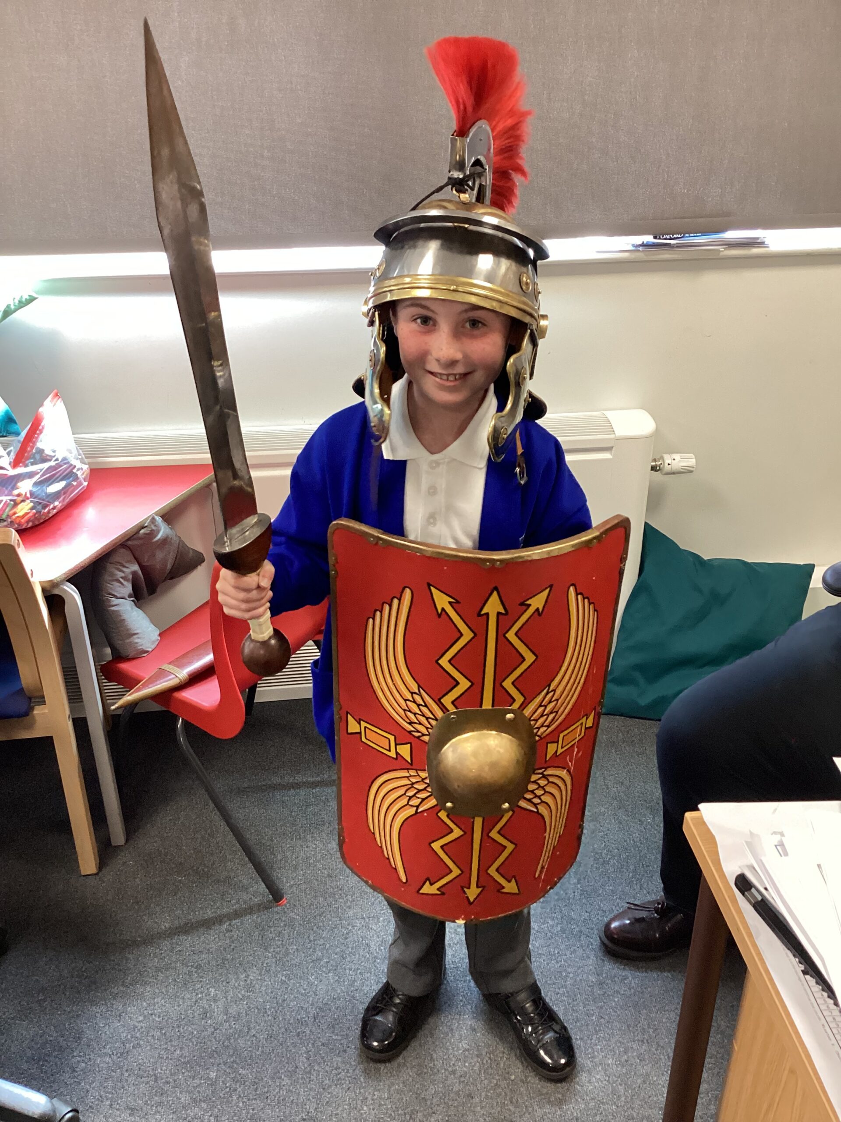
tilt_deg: -28.9
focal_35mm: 31
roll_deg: +0.2
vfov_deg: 58.4
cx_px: 420
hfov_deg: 45.4
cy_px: 561
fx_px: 1004
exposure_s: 1/60
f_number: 2.4
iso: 250
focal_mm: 3.3
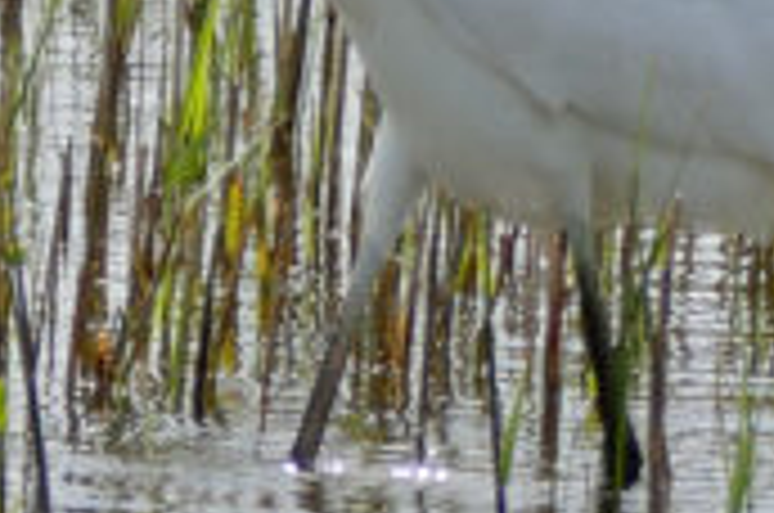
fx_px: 76827
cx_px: -297
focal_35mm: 3580
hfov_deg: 0.6
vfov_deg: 0.4
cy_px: 18
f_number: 4
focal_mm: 146
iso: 80
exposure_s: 1/800
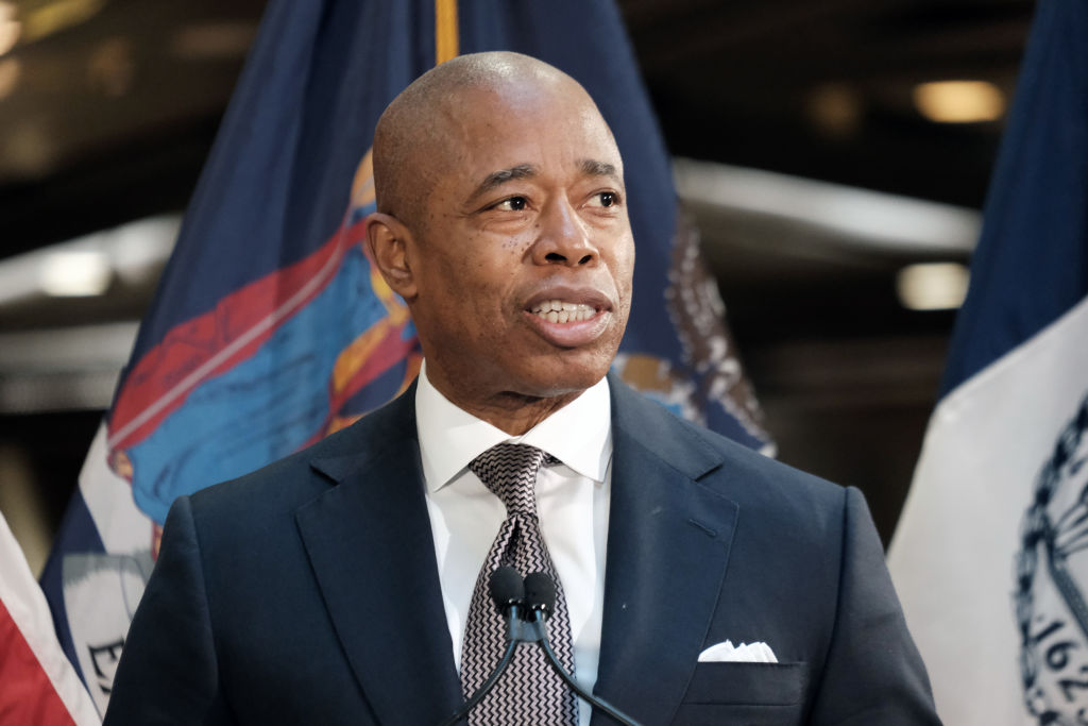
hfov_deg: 6.9
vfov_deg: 4.6
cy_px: 363
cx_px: 544
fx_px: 9067
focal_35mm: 300
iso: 4000
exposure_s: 1/60
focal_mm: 200
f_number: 4.8
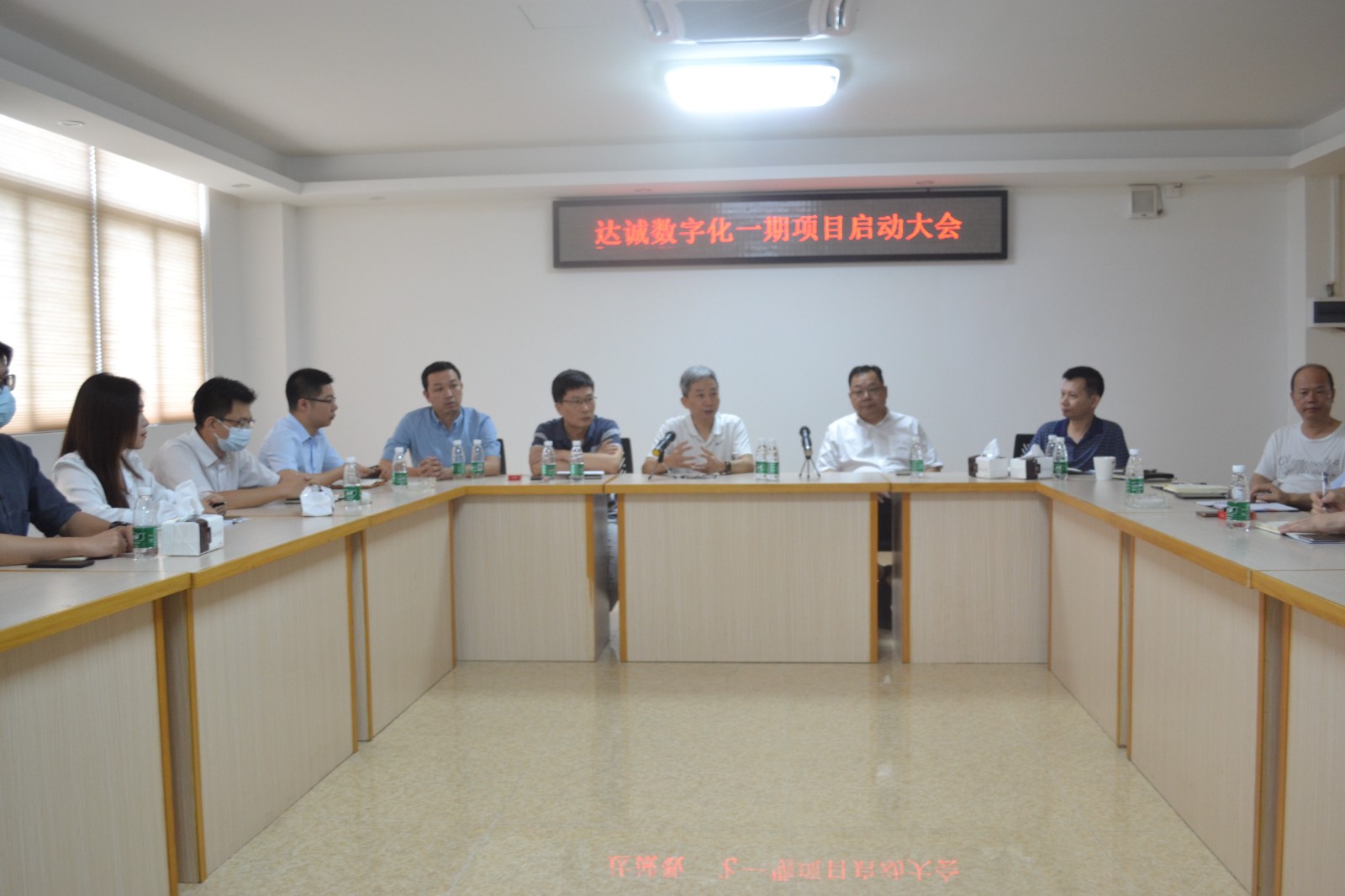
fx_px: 1233
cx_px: 672
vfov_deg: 40.0
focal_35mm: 33
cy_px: 448
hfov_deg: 57.2
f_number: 3.8
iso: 640
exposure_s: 1/60
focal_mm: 22
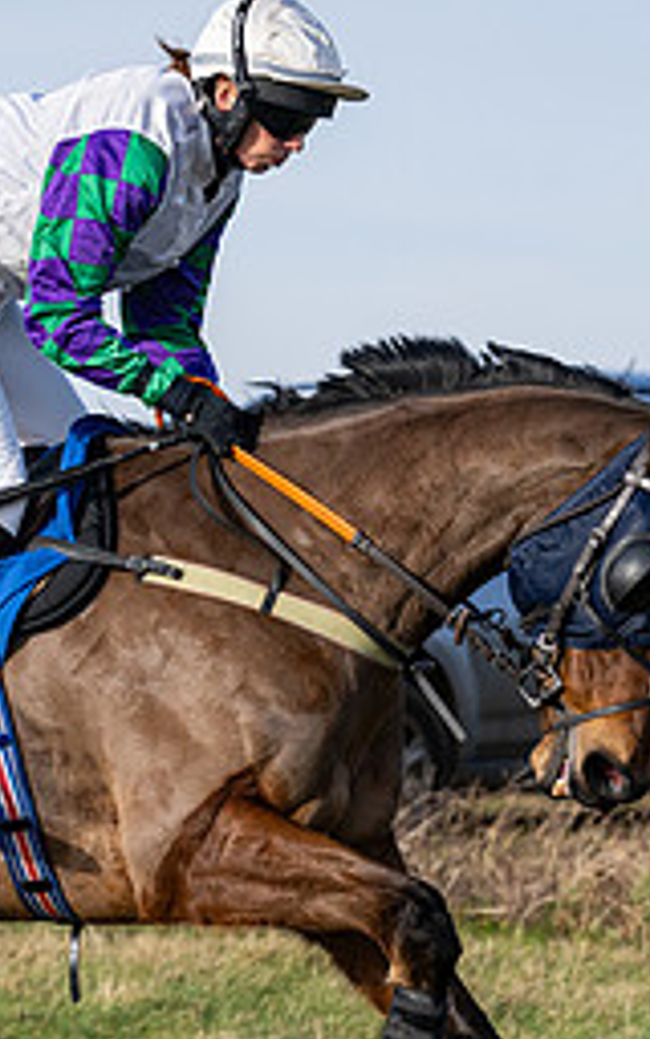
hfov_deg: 3.8
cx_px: 16
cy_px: 724
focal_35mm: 346
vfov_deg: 6.1
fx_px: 9807
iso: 400
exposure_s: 1/2500
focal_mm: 120
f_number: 5
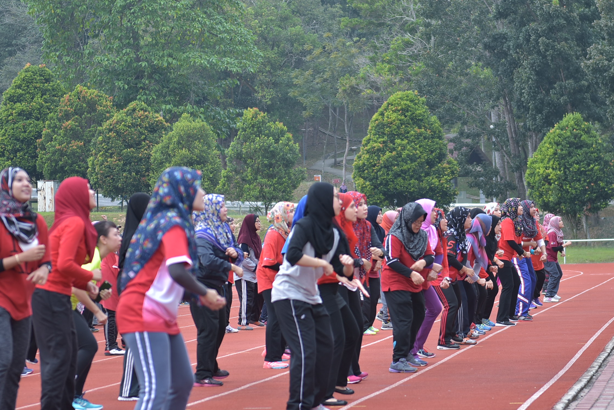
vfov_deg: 9.8
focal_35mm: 140
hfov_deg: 14.6
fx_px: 2390
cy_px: 167
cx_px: 397
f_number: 2.8
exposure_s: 1/200
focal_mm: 70
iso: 100
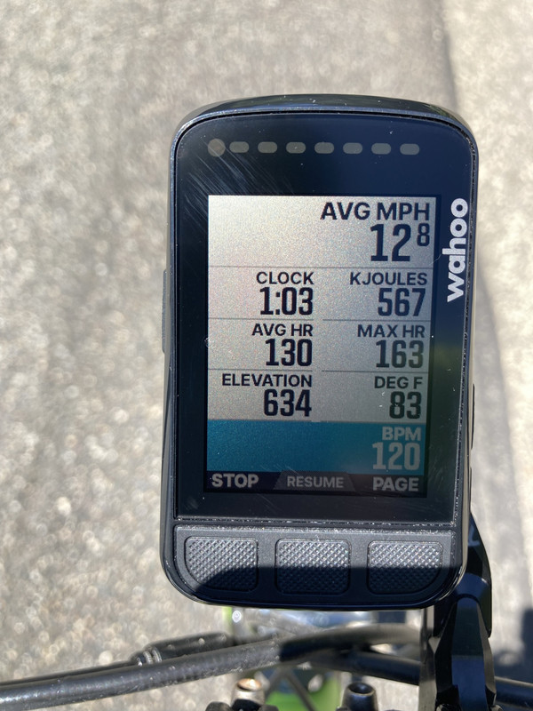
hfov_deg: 49.7
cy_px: 356
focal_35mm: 28
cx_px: 266
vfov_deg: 63.4
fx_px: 575
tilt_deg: -62.3
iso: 20
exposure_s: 1/274
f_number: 1.8
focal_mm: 3.99
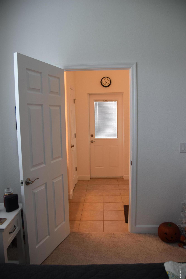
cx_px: 93
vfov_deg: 67.4
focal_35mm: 27
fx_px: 209
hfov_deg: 47.9
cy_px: 140
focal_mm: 18
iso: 560
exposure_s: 1/60
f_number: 4
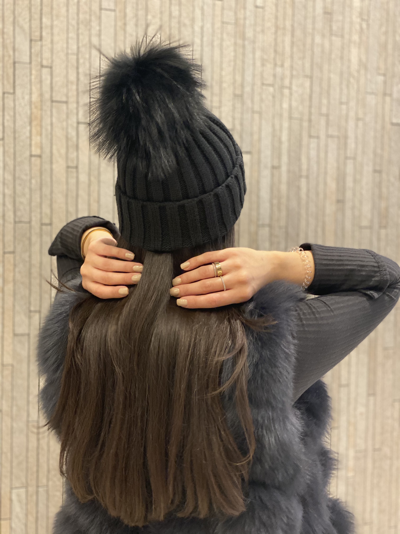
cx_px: 200
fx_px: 801
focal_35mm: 52
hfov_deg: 28.0
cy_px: 267
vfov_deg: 36.8
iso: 250
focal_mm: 6
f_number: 2
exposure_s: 1/33
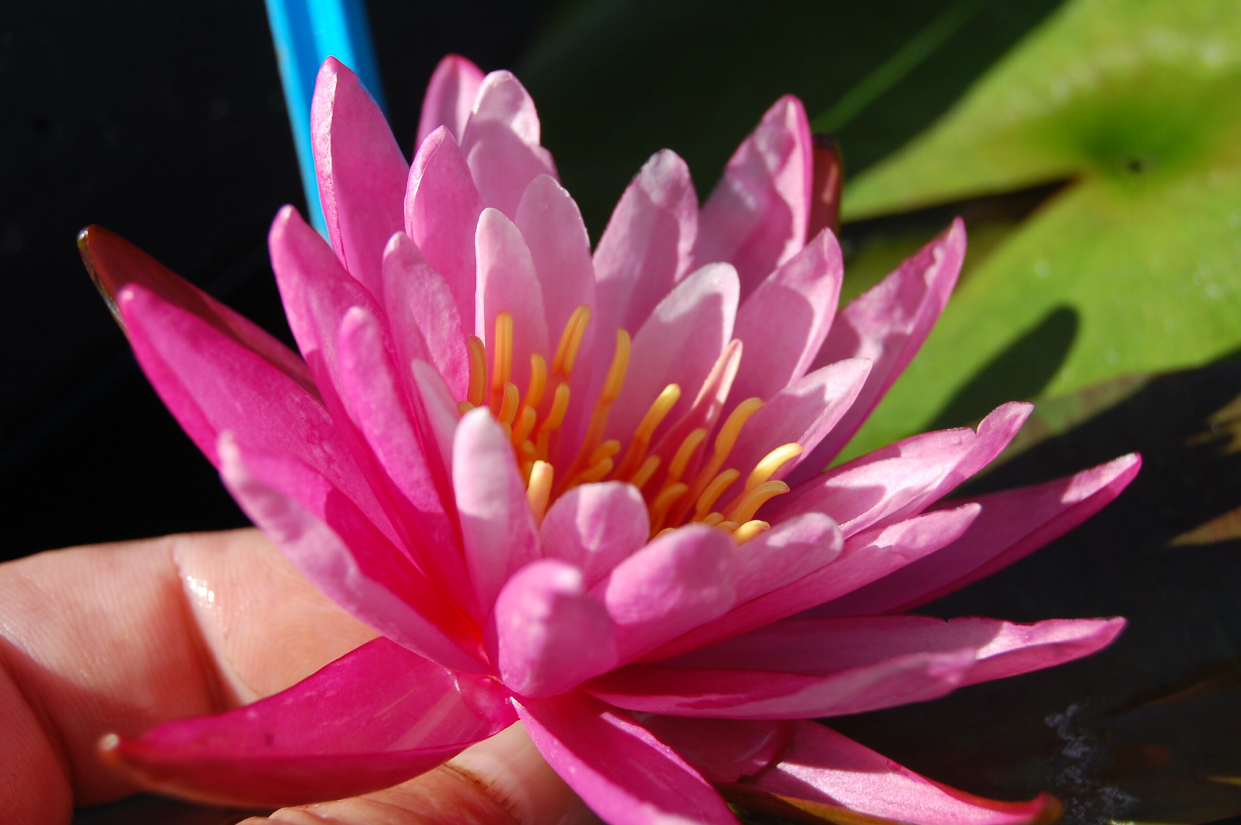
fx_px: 2583
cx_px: 620
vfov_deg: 18.1
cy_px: 412
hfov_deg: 27.0
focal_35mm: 75
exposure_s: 1/320
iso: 200
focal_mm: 50
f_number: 9
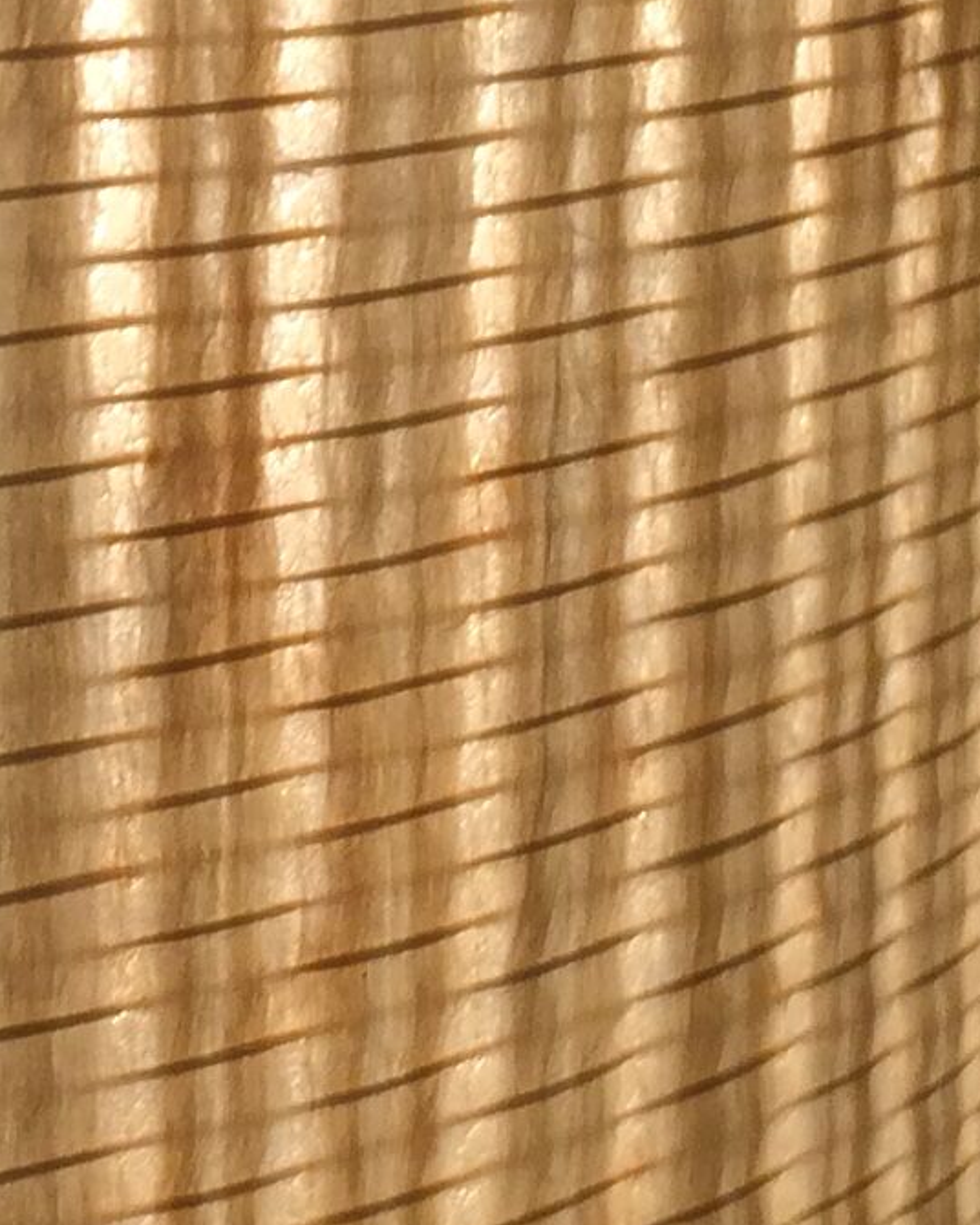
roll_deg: -1.8
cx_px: -133
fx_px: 5003
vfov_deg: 13.7
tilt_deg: -7.9
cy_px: -46
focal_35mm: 138
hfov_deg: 11.0
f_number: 2.2
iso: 32
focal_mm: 4.15
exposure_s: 1/115
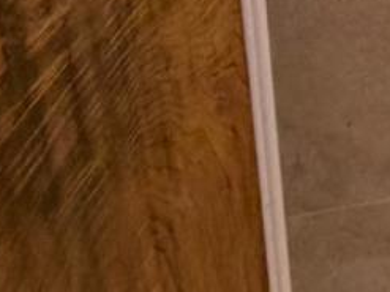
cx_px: 958
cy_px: -487
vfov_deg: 12.2
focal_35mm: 85
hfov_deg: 14.3
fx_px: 957
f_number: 2.2
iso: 200
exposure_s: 1/120
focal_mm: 2.22
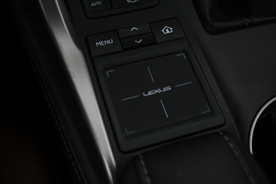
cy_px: 92
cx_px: 138
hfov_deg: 46.4
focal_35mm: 42
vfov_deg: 31.9
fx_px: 322
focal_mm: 28
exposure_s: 1/50
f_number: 4.5
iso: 2200
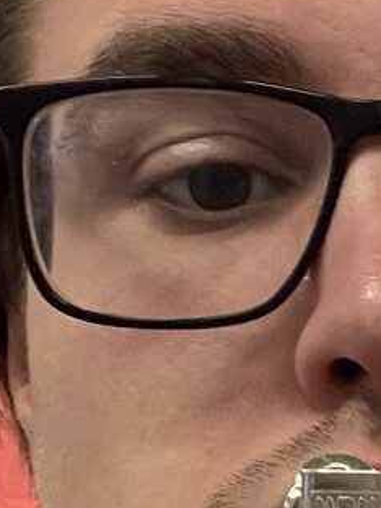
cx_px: 568
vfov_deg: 12.6
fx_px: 2260
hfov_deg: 9.4
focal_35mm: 154
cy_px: 524
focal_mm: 2.71
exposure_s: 1/40
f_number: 2.2
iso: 320
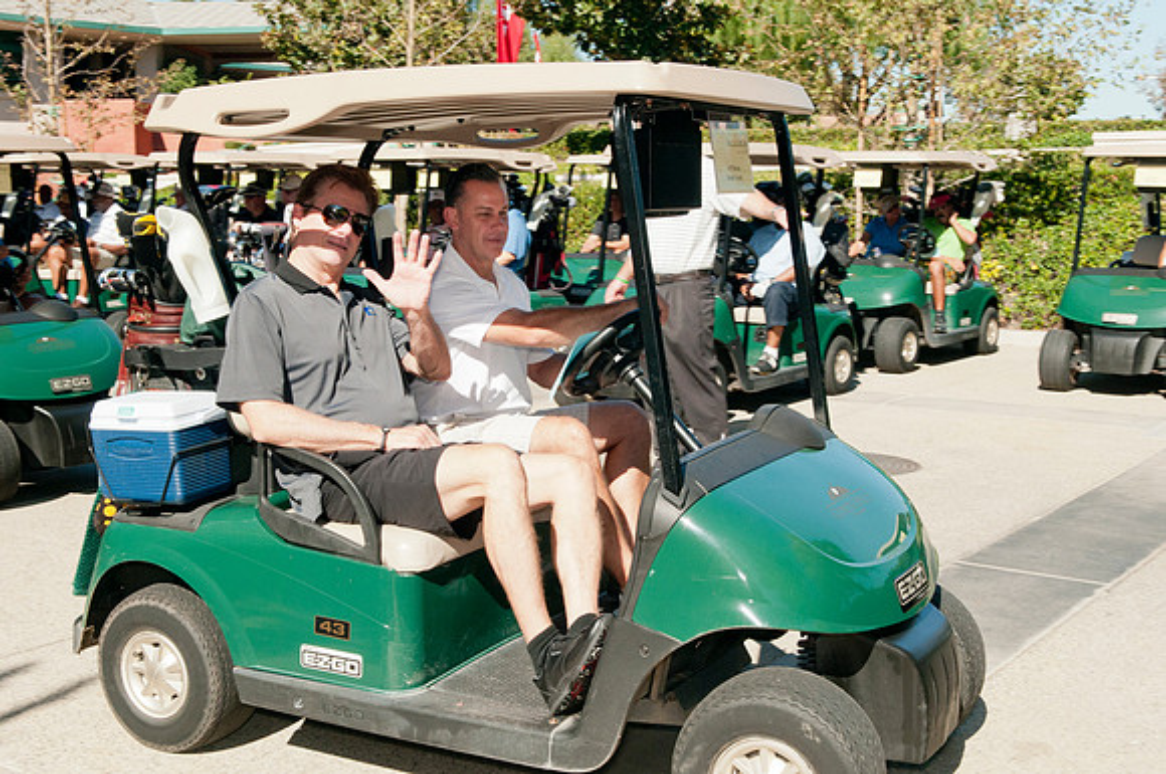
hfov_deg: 42.4
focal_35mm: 46
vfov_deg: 28.9
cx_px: 583
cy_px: 387
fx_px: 1504
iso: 400
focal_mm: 31
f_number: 10
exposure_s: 1/250
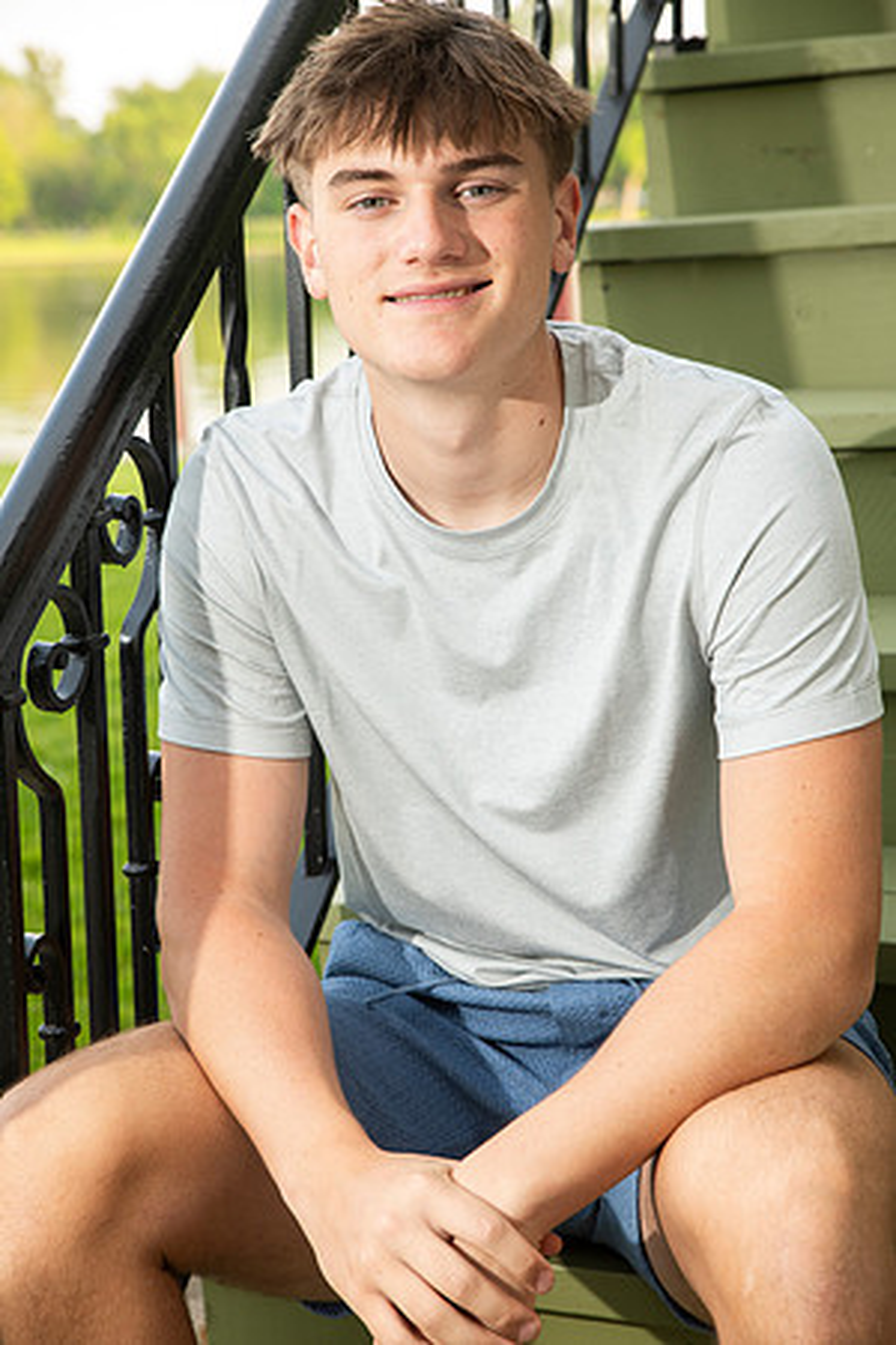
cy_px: 672
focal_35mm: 70
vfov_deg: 28.8
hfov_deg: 19.5
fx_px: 2613
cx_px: 448
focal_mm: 70
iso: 320
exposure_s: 1/160
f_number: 5.6
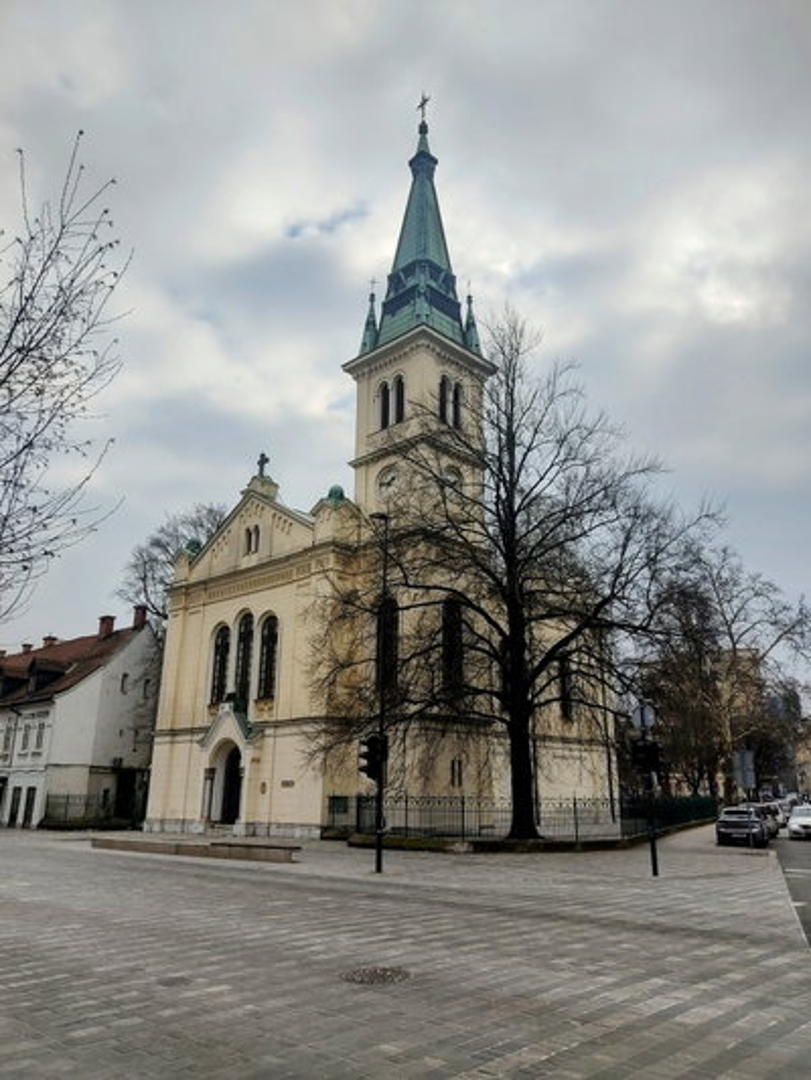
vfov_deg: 67.3
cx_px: 406
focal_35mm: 26
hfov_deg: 53.1
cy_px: 540
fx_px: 812
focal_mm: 4.74
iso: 100
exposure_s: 1/1289
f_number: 1.79
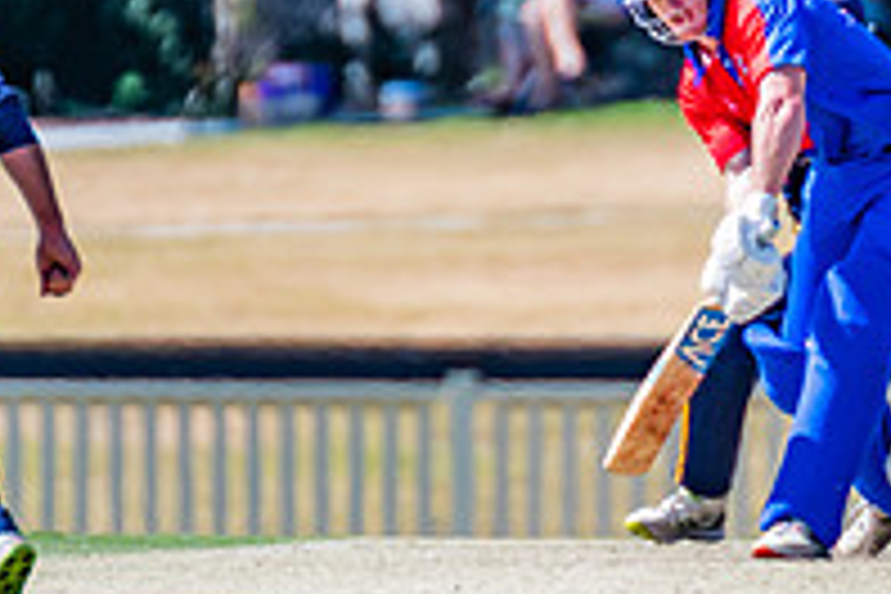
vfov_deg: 0.7
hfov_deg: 1.0
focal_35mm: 2077
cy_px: 168
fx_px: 51402
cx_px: 741
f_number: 6.3
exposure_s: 1/2000
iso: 640
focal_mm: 600
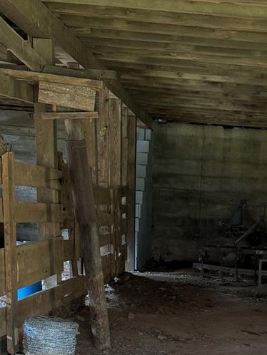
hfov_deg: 19.4
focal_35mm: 74
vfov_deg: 24.8
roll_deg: -3.5
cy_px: 372
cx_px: 261
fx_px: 760
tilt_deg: -10.4
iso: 160
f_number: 1.78
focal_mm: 6.76
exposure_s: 1/121
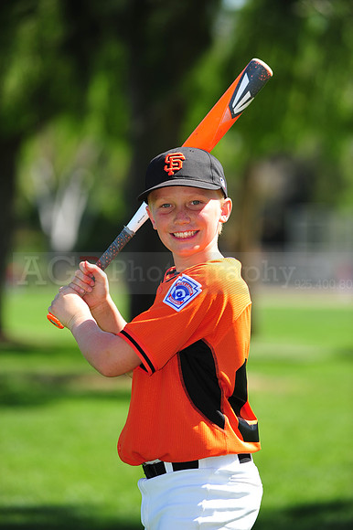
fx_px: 2945
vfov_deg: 10.3
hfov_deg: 6.9
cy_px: 265
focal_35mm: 200
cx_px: 176
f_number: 4.5
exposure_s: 1/800
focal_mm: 200
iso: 200
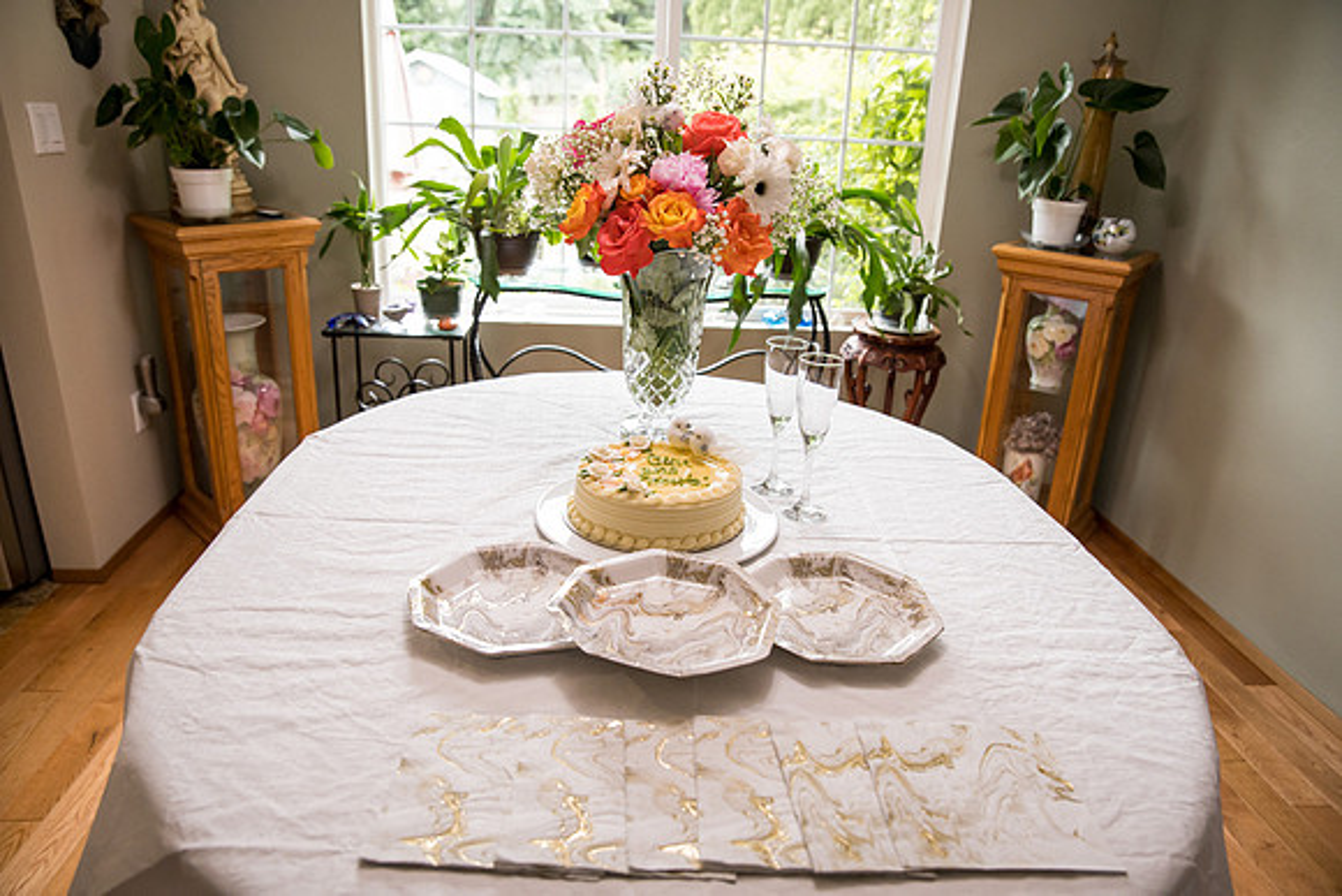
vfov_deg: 53.2
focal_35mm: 24
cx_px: 671
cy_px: 448
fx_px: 895
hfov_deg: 73.7
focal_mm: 24
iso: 2500
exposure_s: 1/320
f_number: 3.5
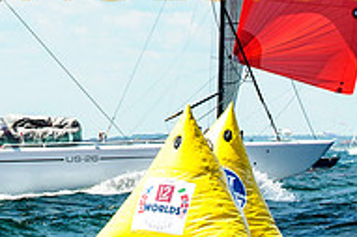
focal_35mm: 319
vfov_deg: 4.3
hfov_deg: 6.4
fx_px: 3161
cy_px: -37
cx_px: -73
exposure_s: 1/1600
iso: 320
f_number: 5
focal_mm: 105
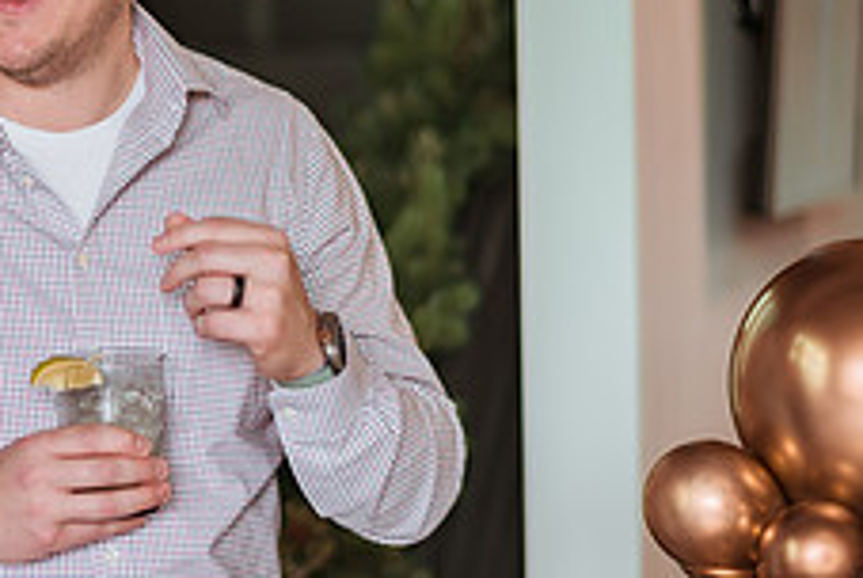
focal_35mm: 148
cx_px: -152
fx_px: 3552
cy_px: 169
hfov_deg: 13.5
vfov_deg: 9.3
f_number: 1.4
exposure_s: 1/320
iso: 100
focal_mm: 58
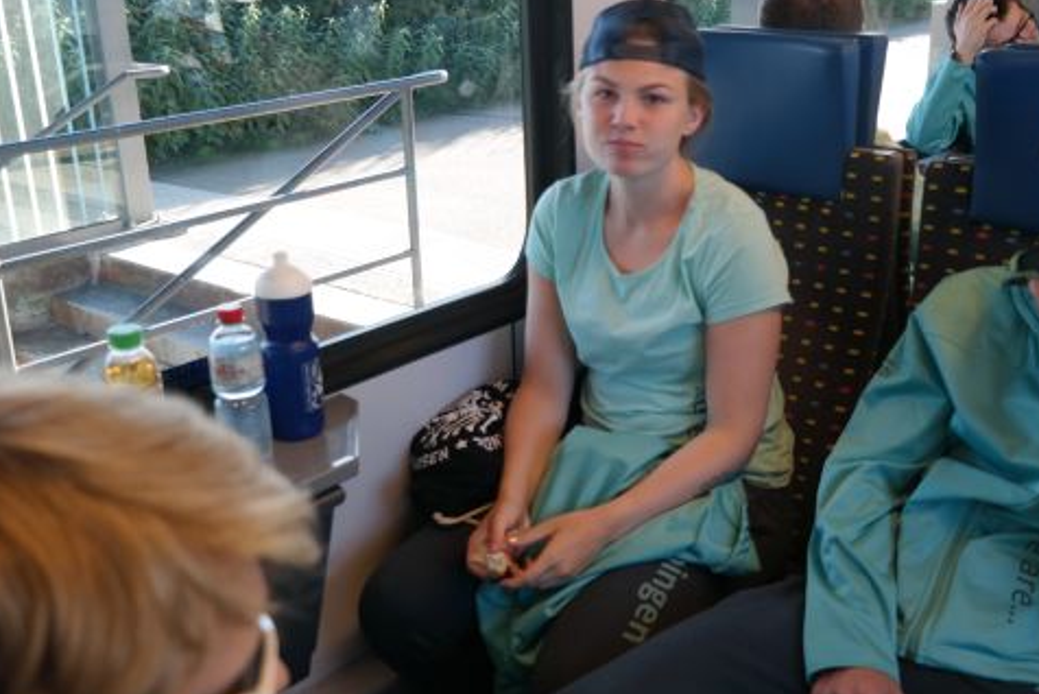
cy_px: 309
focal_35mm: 39
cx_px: 609
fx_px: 1126
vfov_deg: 34.2
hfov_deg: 49.3
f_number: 3.5
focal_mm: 19
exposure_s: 1/40
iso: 200
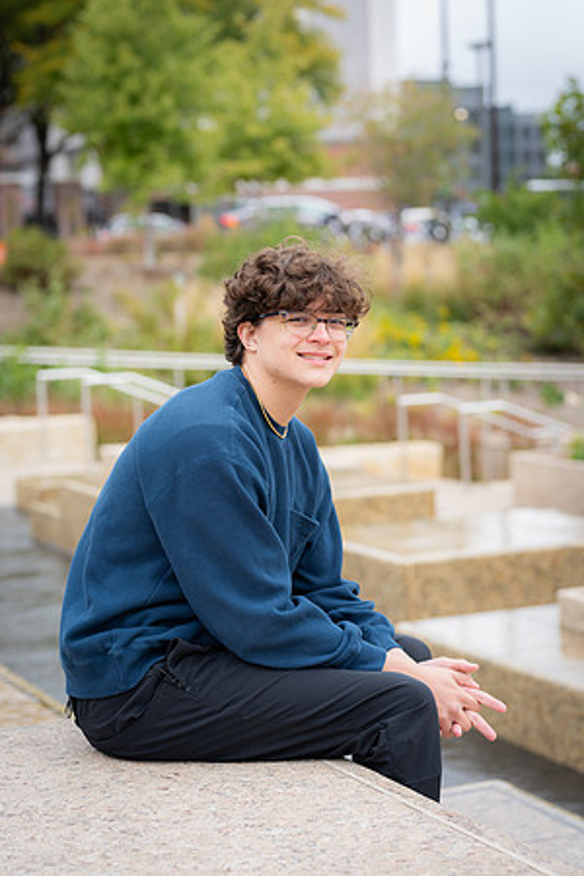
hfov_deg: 16.1
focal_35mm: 85
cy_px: 438
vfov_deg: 23.9
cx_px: 292
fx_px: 2068
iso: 50
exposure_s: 1/125
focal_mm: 85
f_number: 3.5
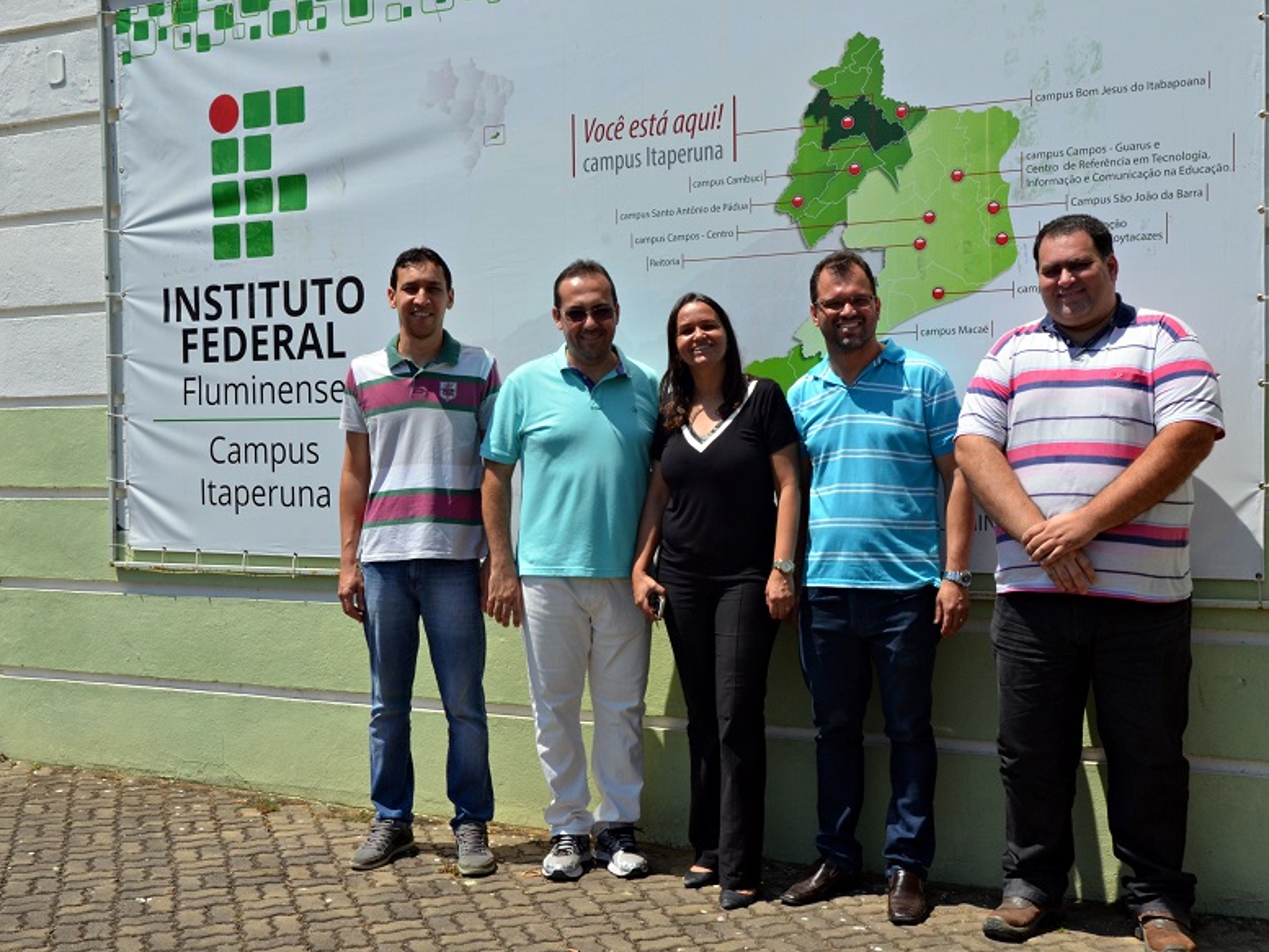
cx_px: 684
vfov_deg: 36.0
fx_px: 1467
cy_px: 477
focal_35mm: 40
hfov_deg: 46.7
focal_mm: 24
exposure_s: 1/640
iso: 640
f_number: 13
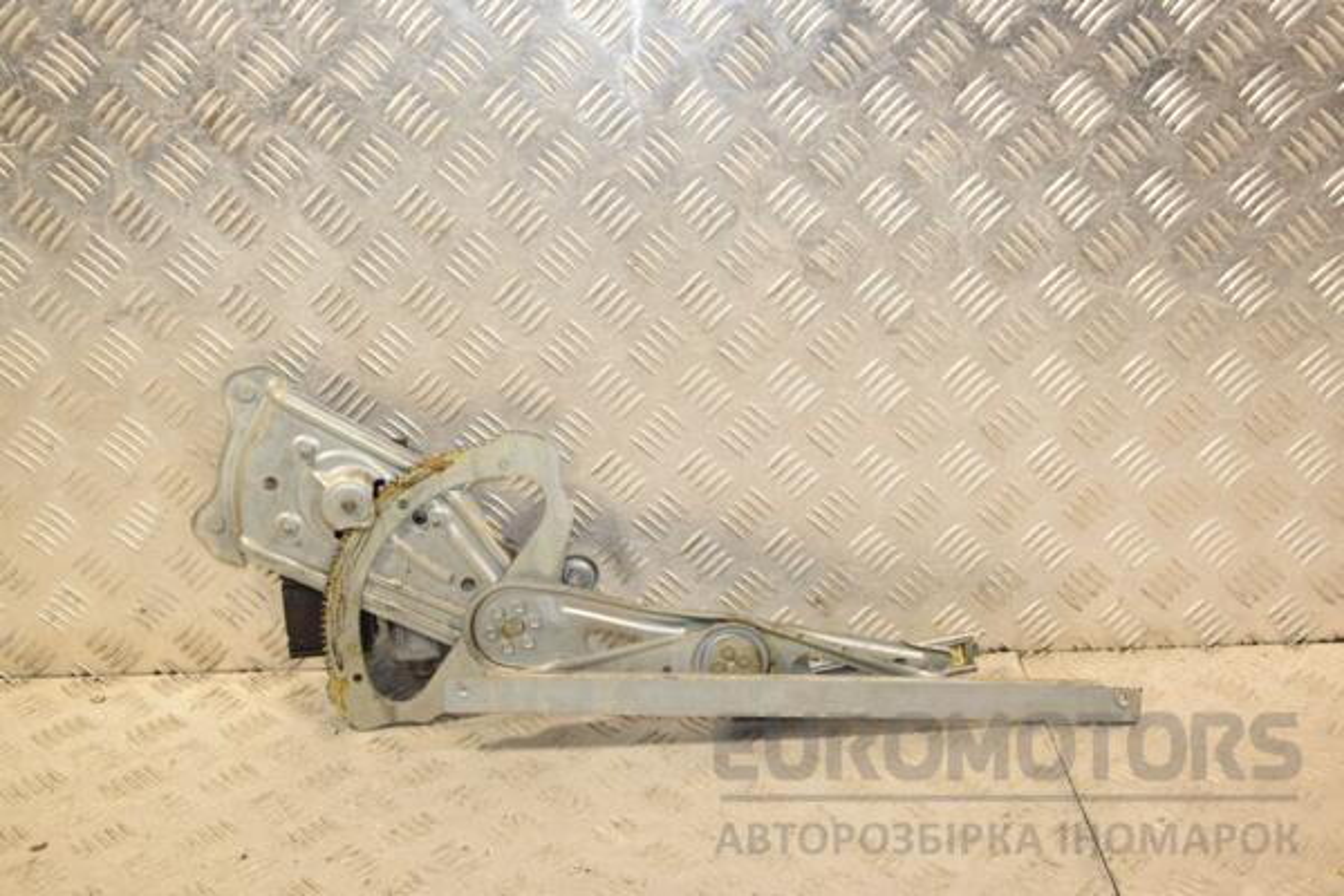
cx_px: 672
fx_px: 1680
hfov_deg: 43.6
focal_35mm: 45
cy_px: 448
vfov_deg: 29.9
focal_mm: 30
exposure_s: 1/200
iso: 800
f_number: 6.3
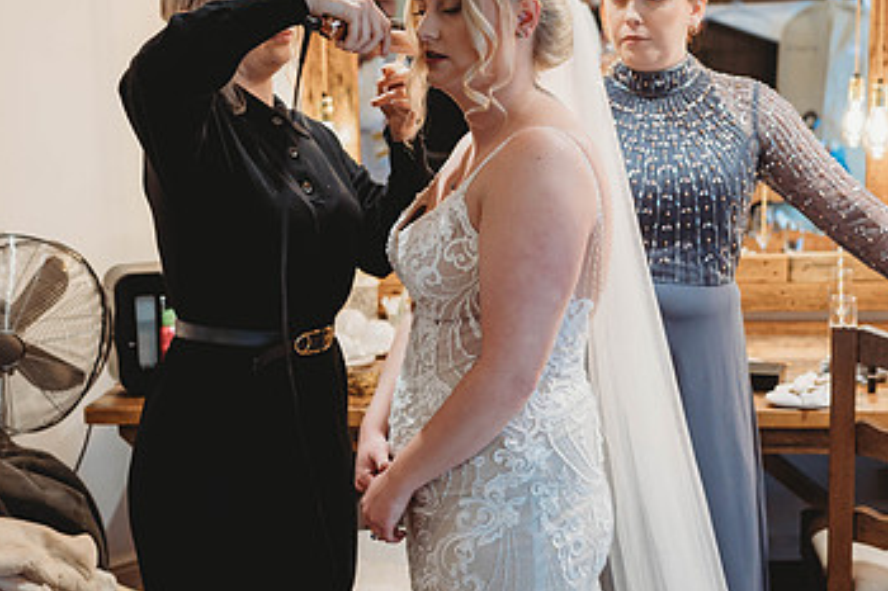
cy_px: 276
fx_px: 1430
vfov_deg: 23.4
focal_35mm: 58
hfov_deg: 34.5
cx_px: 457
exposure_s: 1/160
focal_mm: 35
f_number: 2.8
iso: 2200
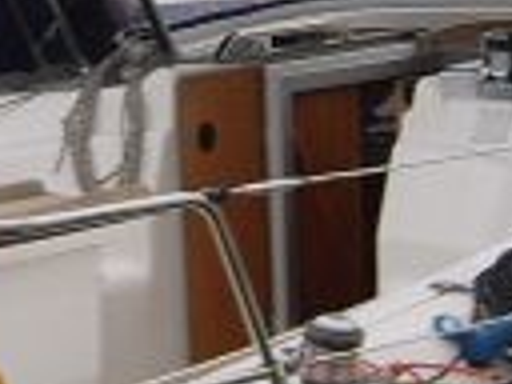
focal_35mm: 218
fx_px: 3224
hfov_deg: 9.0
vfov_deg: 6.8
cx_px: -36
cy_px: 16
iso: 50
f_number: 2.8
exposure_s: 1/45
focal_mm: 5.8
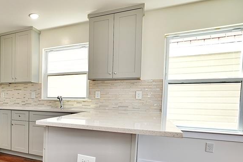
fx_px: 182
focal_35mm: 27
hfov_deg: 58.8
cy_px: 111
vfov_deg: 46.9
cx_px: 30
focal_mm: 10
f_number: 5.6
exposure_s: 1/80
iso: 1000
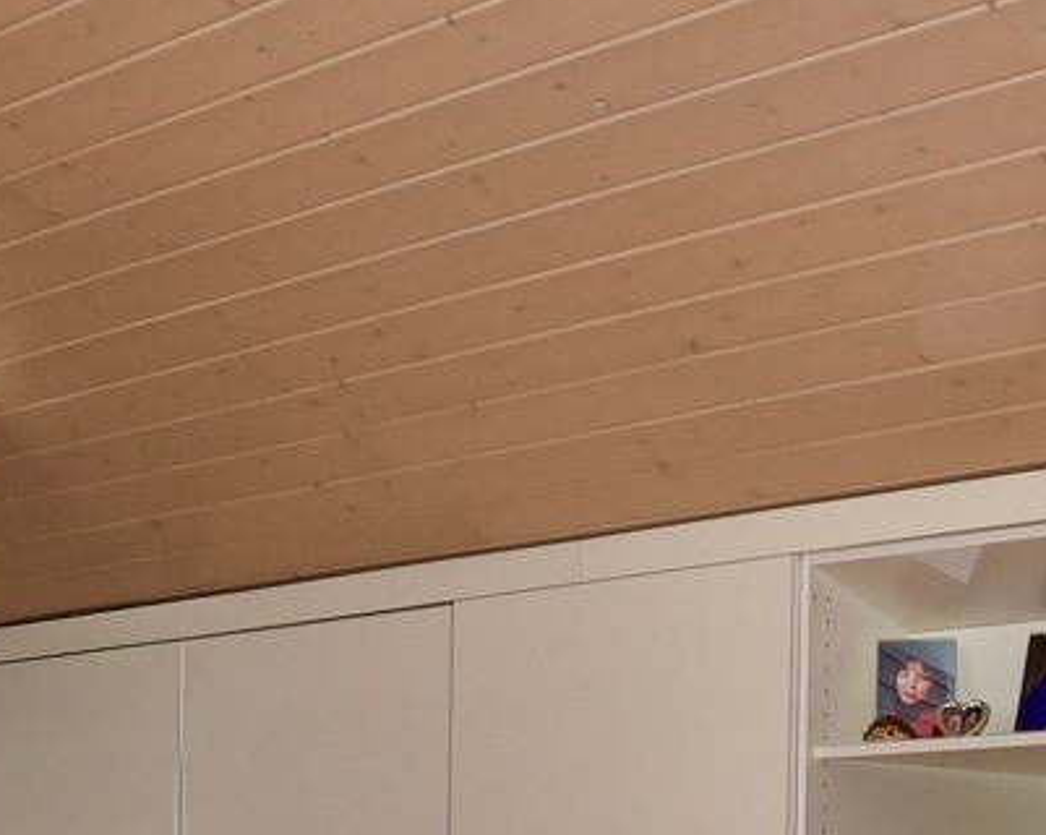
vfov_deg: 15.4
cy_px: 1019
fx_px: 2969
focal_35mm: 96
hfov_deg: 18.7
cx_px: -287
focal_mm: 16
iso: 200
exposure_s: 1/60
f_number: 5
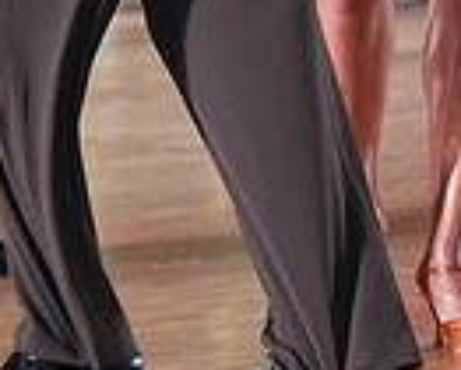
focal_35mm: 503
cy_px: -349
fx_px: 6868
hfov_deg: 3.8
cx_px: 304
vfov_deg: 3.1
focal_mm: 121
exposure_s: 1/400
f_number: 5
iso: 8000
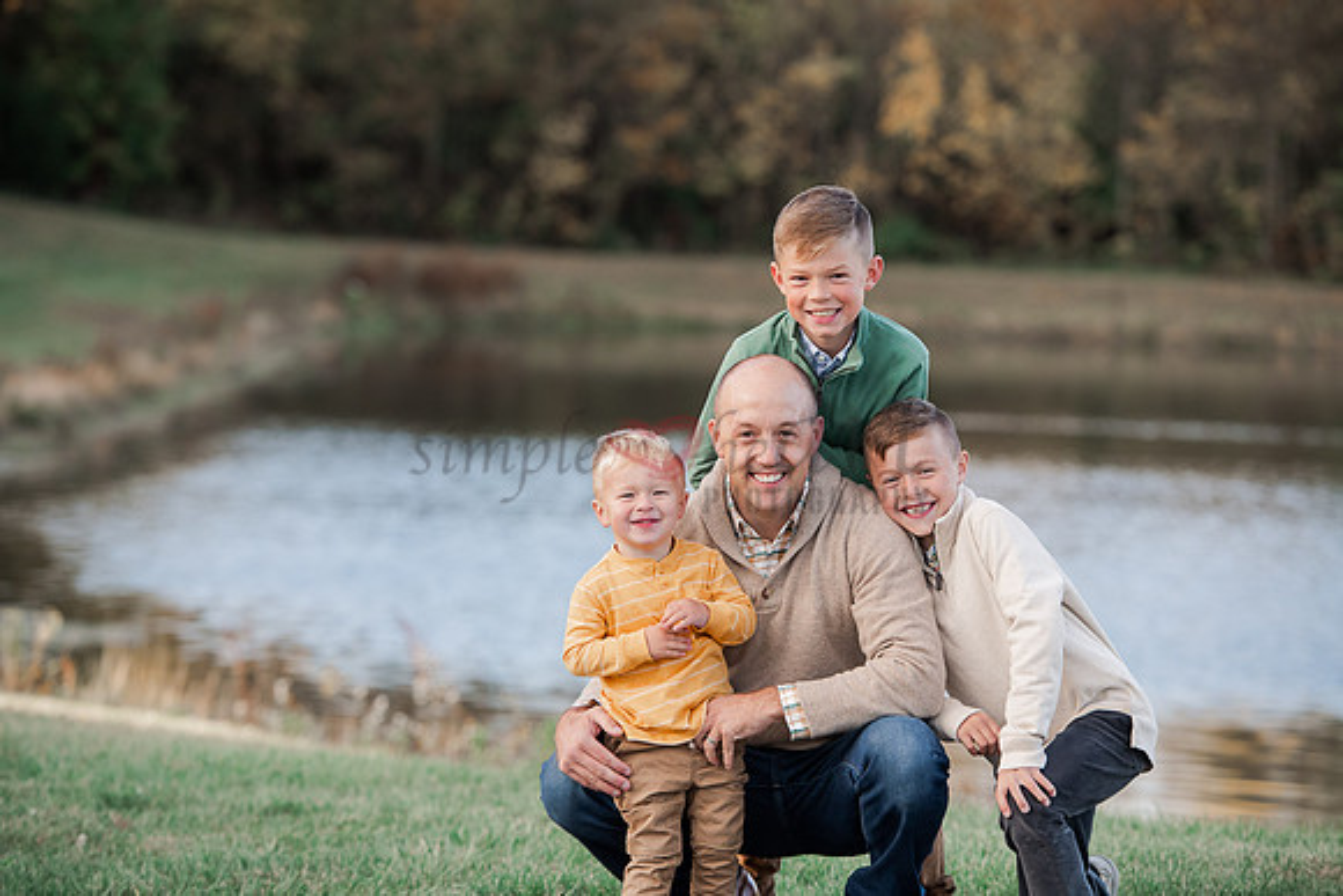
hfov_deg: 15.2
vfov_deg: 10.2
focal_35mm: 135
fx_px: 5037
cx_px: 672
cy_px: 448
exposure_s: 1/640
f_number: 4
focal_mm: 135
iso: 400
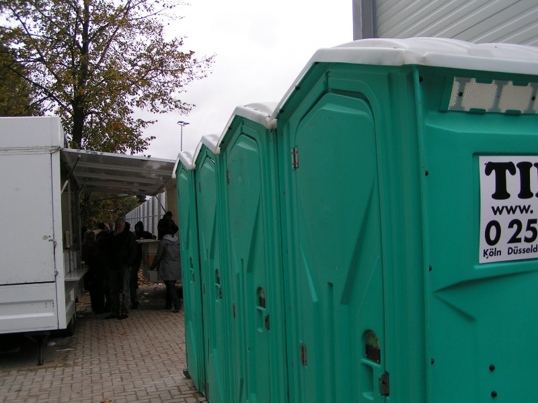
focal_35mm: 38
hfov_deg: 49.0
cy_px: 202
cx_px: 269
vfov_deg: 37.7
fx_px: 591
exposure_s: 1/60
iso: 50
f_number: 4
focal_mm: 5.8
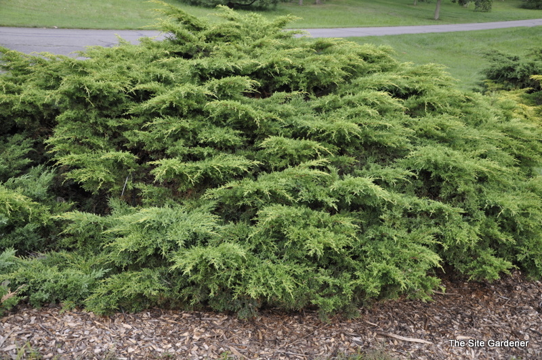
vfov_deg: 35.4
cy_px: 180
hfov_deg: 51.3
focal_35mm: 38
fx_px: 564
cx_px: 271
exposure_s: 1/125
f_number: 5.6
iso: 360
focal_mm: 25
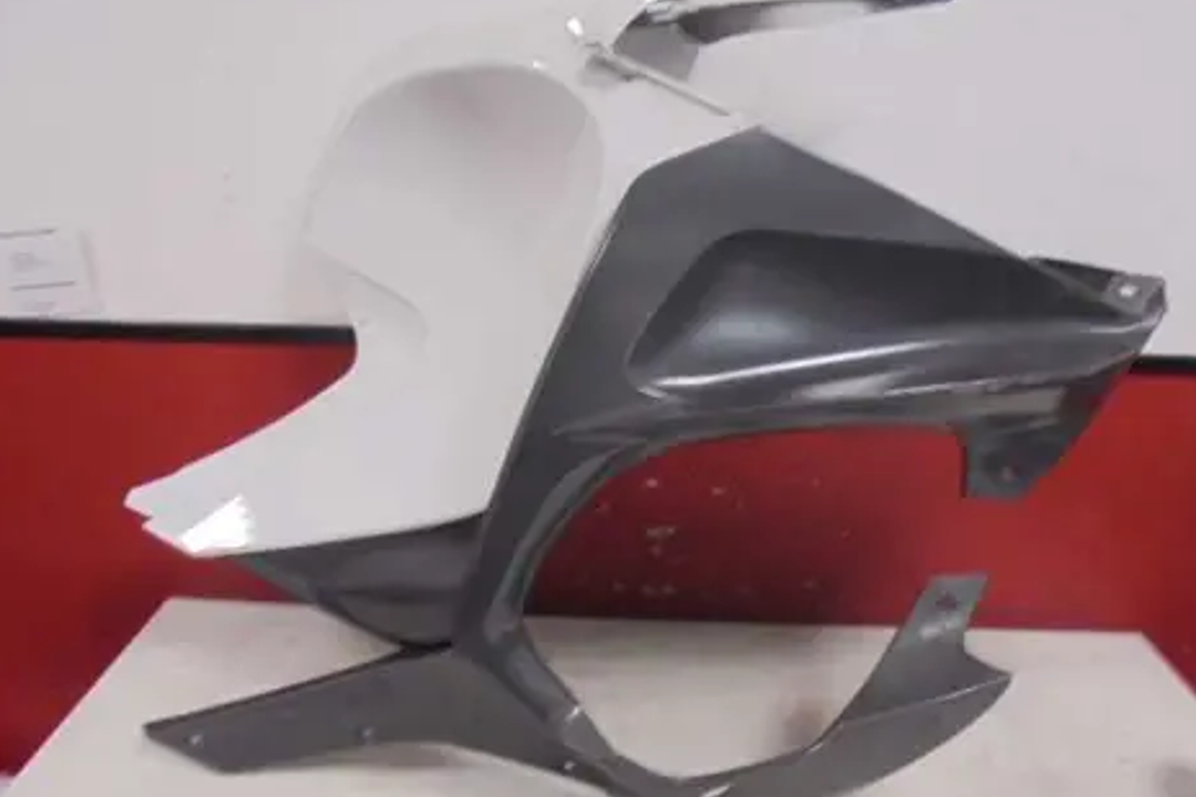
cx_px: 606
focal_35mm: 28
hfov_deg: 65.5
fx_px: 930
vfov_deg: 46.4
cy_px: 384
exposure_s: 1/20
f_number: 3.5
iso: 400
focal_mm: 4.6
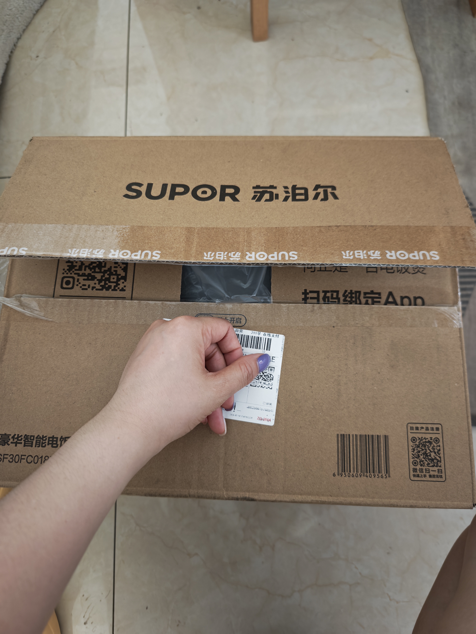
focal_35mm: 23
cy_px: 317
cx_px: 238
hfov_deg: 58.9
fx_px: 422
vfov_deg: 73.9
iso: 1250
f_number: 1.6
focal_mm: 6.55
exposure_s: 1/14
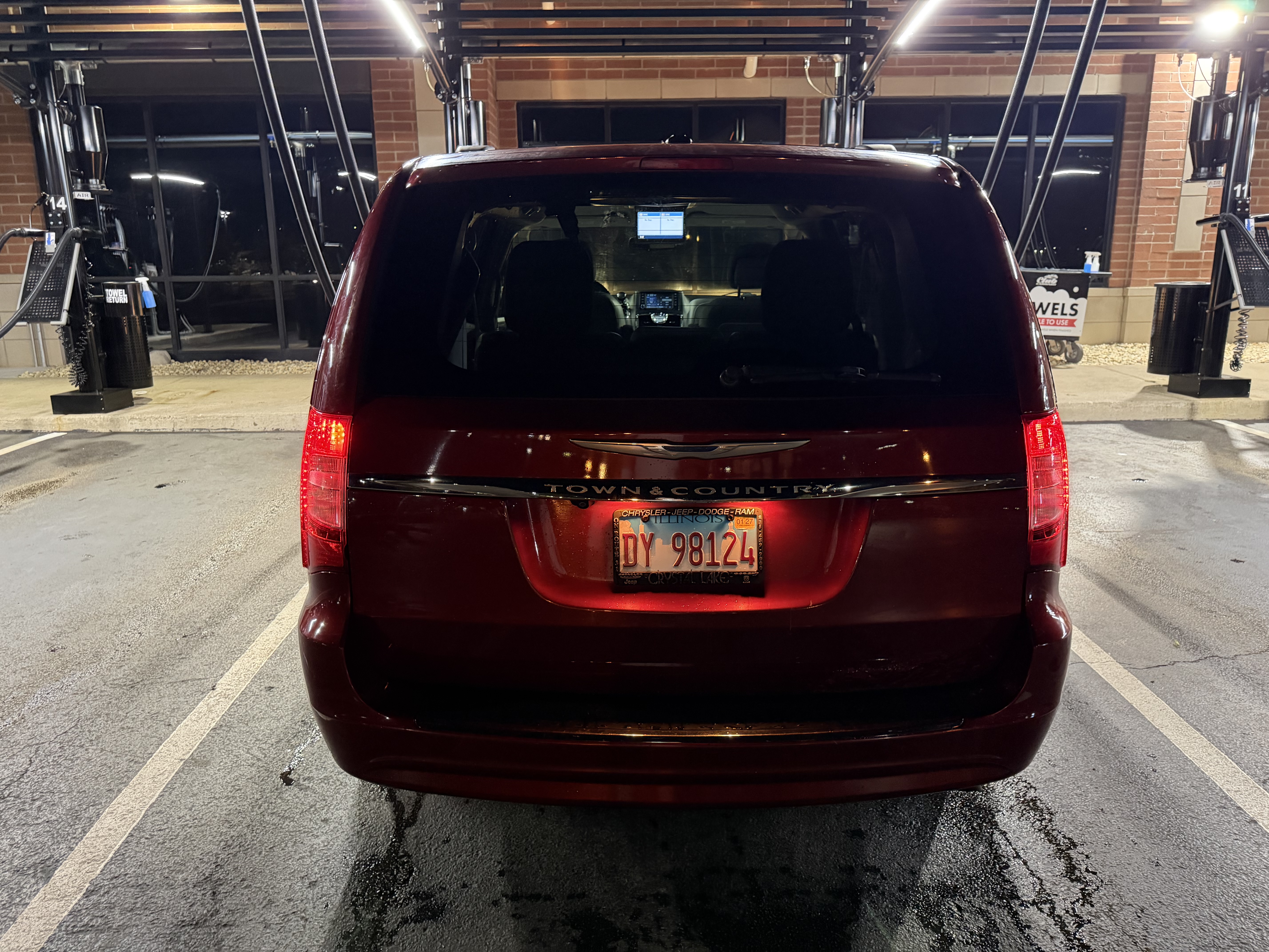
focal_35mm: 24
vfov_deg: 56.8
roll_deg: +1.1
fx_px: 880
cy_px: 476
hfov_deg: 71.6
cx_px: 634
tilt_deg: -13.5
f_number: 1.78
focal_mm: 6.76
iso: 1000
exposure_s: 1/40
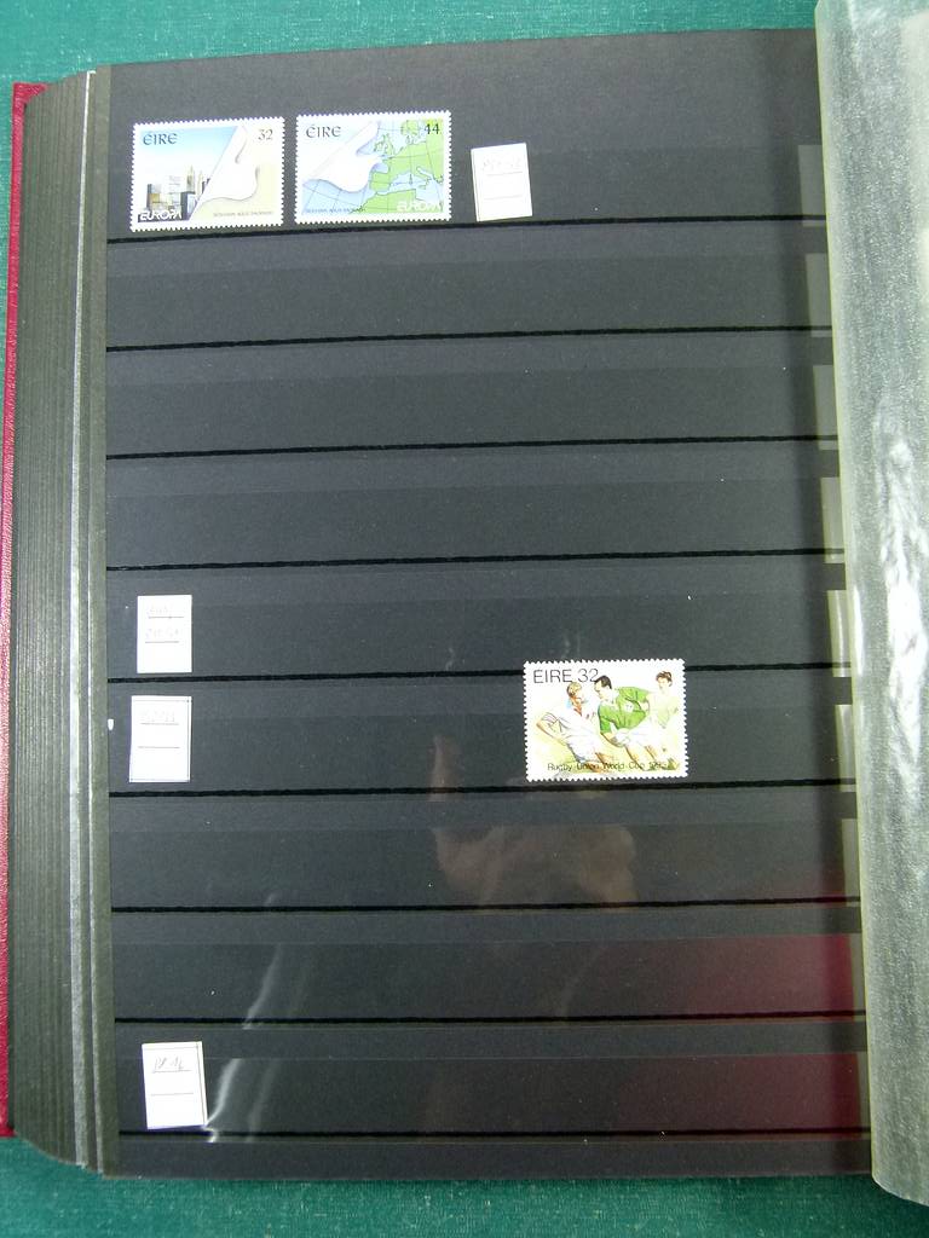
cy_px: 619
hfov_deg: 41.8
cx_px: 464
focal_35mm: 34
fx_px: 1217
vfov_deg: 54.0
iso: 200
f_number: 3
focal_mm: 6.1
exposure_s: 1/60
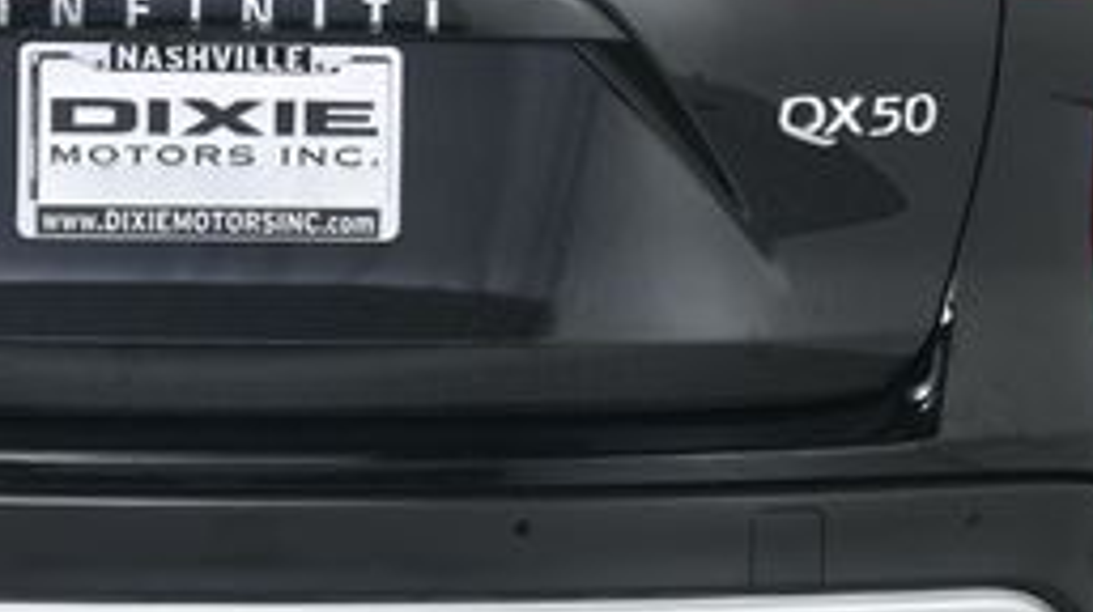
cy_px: -38
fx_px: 5067
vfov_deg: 6.9
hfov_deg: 12.2
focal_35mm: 175
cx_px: 132
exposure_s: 1/160
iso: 100
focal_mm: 45
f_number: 9
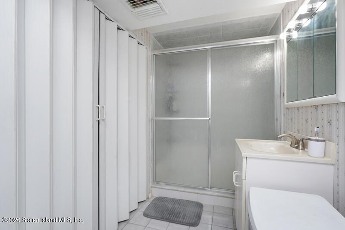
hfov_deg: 95.0
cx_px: 172
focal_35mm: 16
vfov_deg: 72.0
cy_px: 115
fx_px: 158
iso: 400
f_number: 4
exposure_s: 1/160
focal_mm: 11
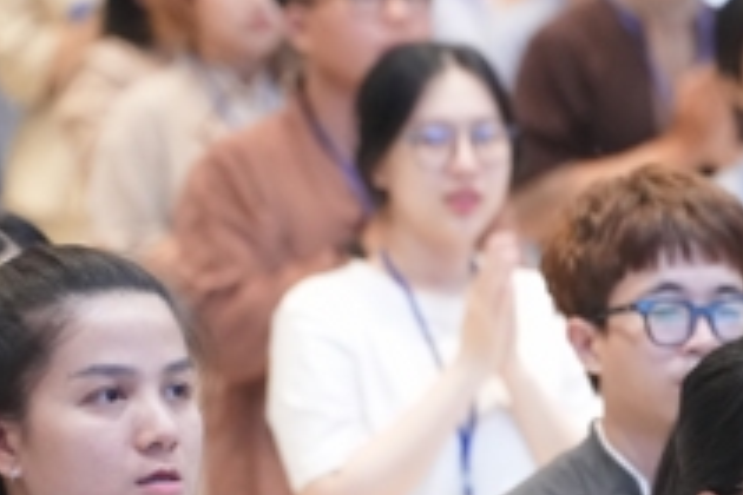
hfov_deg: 4.4
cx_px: 800
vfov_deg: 3.0
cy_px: 606
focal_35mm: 465
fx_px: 9596
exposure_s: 1/160
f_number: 4
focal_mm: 150
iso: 6400
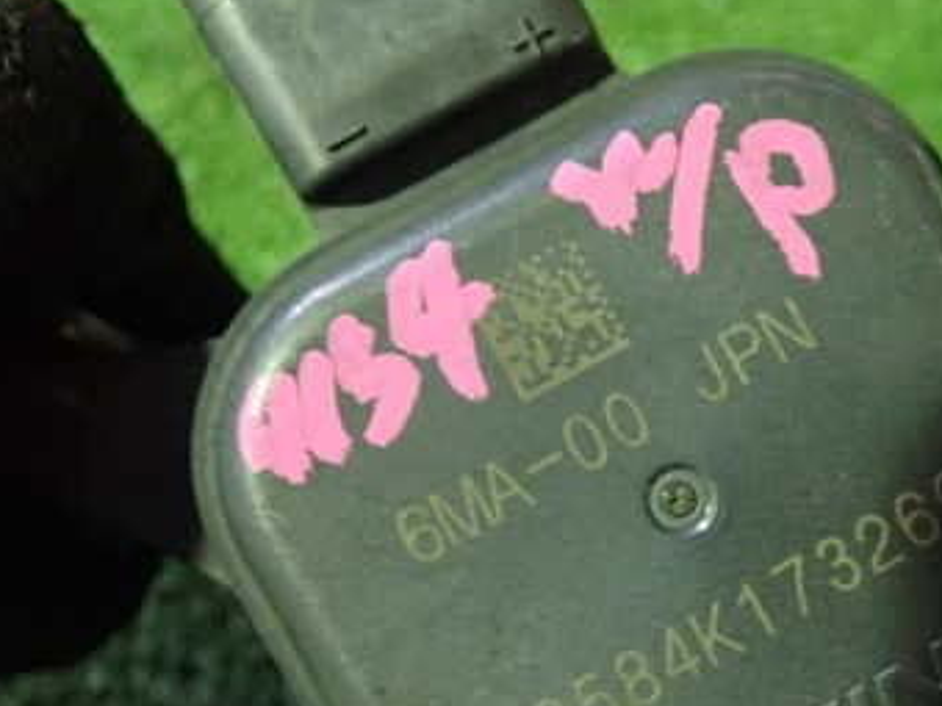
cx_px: 684
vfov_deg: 27.4
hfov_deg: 35.5
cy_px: 454
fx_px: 1442
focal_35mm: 53
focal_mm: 5.4
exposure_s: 1/30
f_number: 2.3
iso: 800
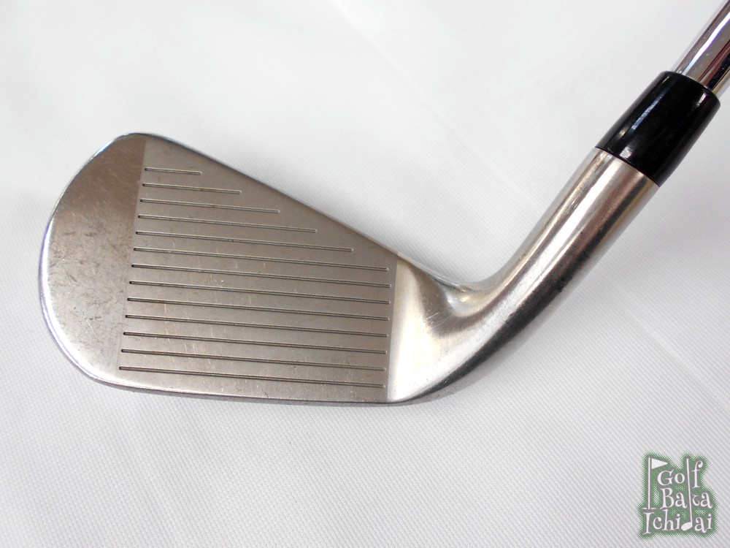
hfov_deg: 67.3
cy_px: 274
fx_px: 548
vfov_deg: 53.1
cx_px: 365
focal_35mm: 26
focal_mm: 4.6
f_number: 3.2
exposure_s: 1/30
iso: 140
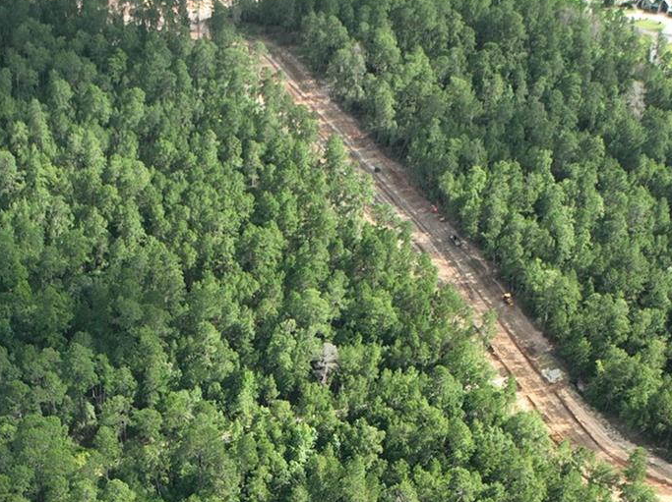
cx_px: 170
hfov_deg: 26.7
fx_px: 1397
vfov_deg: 18.9
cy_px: 660
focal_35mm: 72
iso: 100
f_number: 2.8
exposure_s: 1/500
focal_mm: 12.29
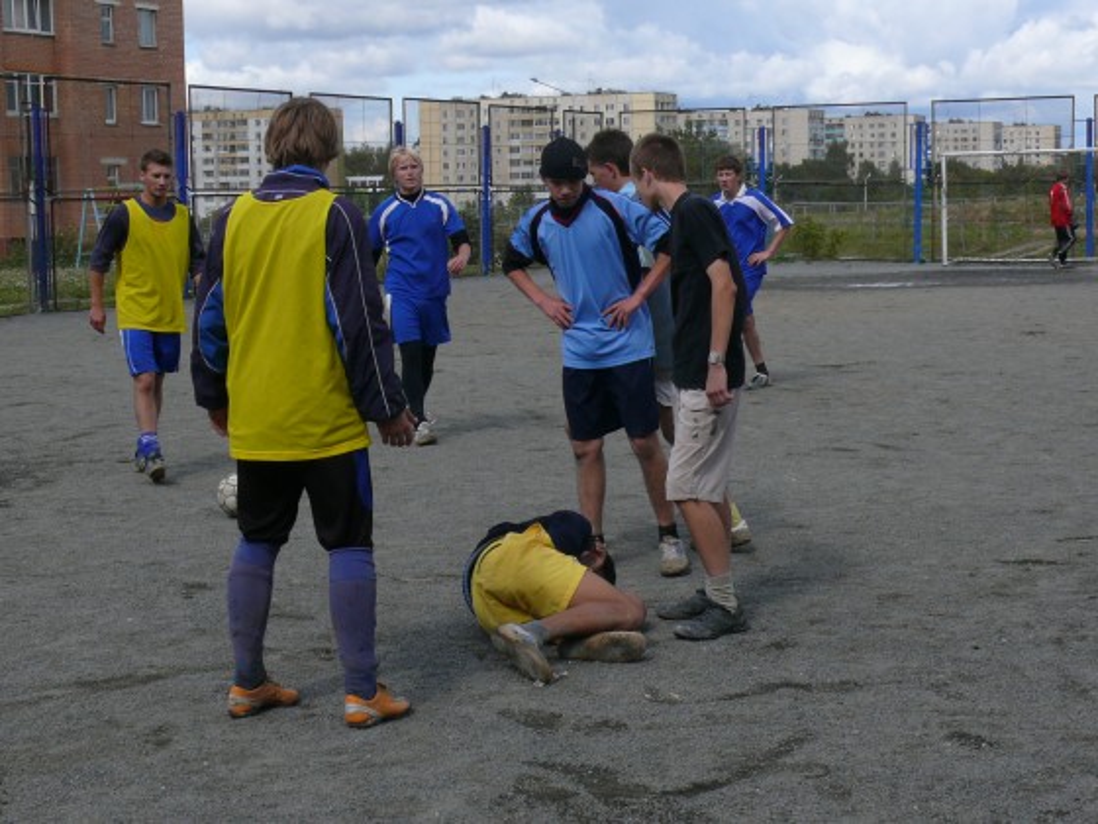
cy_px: 412
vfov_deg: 21.6
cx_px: 549
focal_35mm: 68
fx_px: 2157
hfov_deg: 28.6
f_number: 5.6
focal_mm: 10.8
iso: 100
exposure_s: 1/400
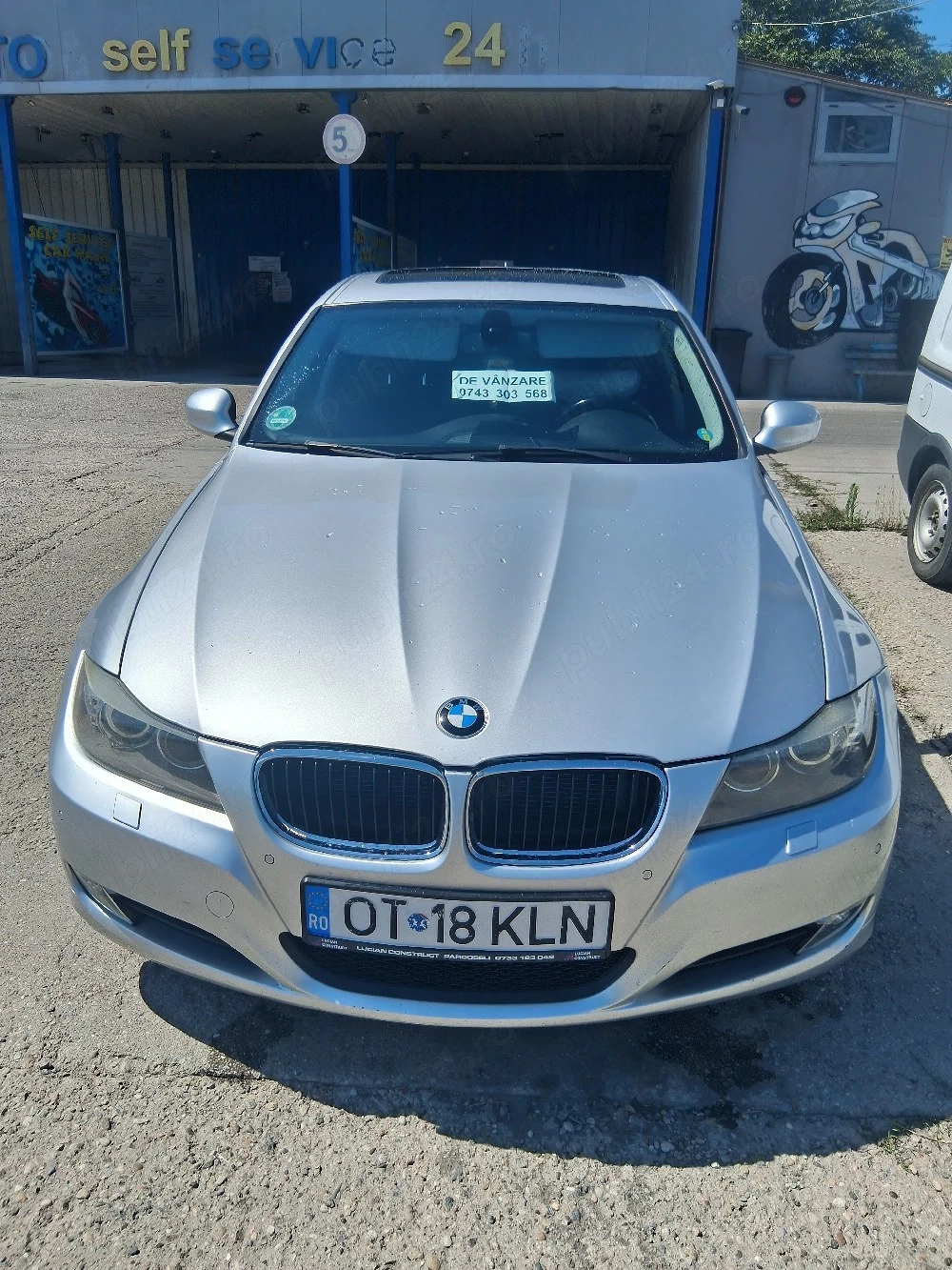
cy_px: 635
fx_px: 953
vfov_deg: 67.3
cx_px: 476
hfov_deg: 53.1
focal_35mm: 26
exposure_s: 1/2000
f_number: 1.8
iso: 25
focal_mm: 3.98
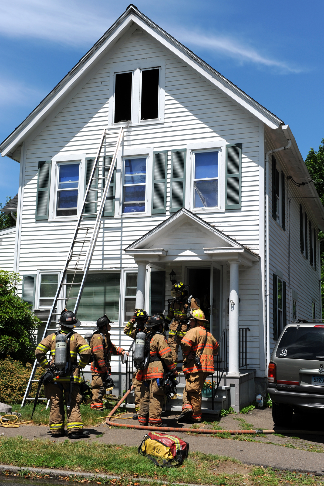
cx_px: 162
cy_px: 243
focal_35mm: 45
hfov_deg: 29.9
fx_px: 607
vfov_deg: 43.6
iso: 200
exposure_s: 1/500
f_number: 9
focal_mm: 45
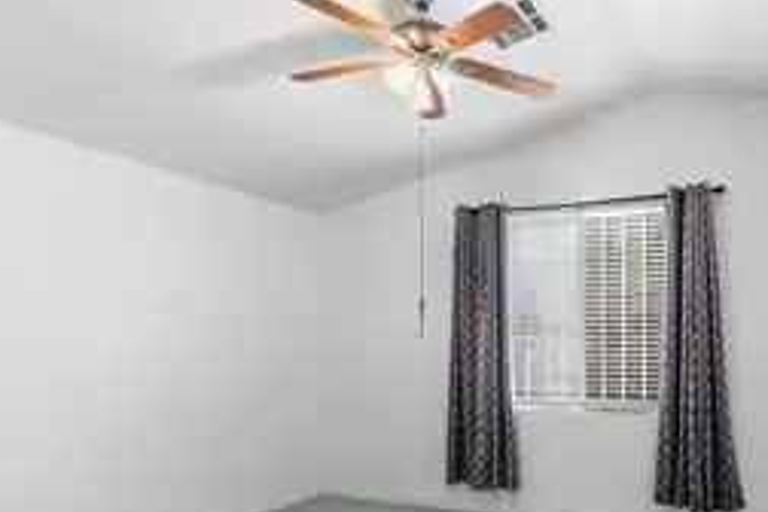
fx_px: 576
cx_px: 561
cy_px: 355
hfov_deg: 64.0
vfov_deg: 46.9
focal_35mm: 27
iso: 400
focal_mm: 17
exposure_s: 1/4
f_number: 8
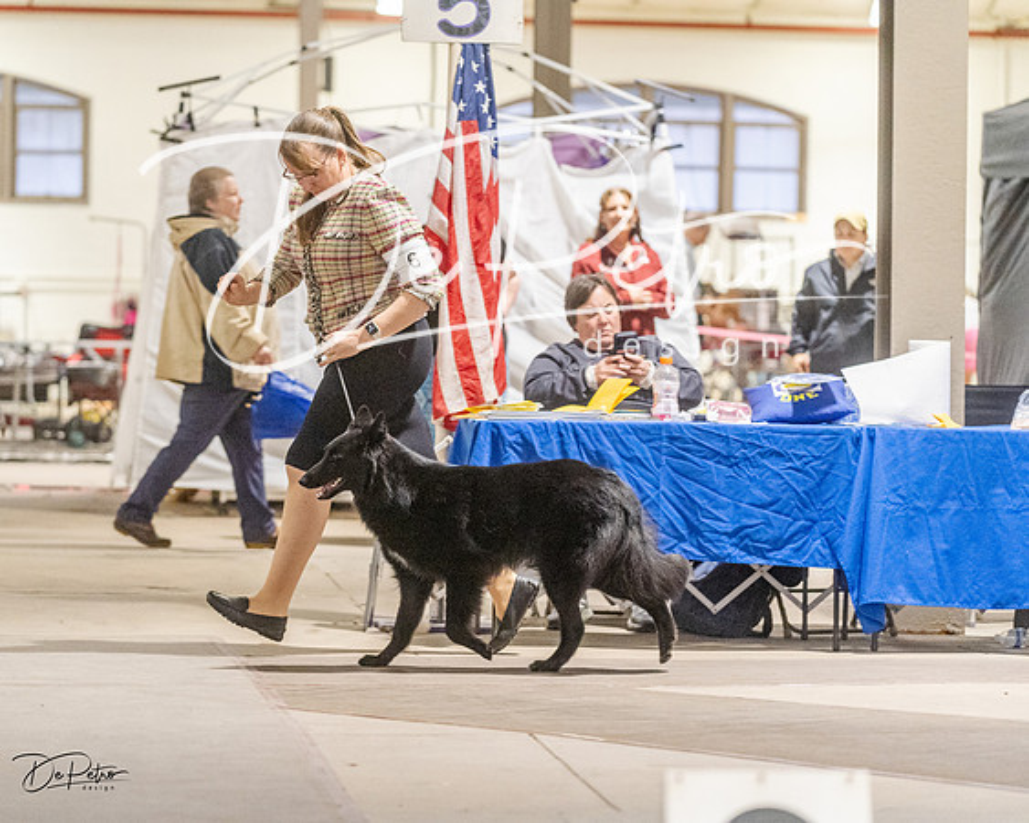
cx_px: 446
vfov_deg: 11.0
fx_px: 4251
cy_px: 412
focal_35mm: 140
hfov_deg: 13.8
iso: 6400
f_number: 3.2
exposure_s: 1/400
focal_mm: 124
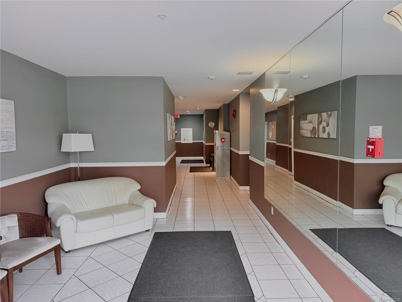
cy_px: 151
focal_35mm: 24
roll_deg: +0.9
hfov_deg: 71.6
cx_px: 201
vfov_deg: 56.8
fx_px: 279
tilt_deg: -3.8
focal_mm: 6.76
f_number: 1.78
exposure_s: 1/60
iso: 200
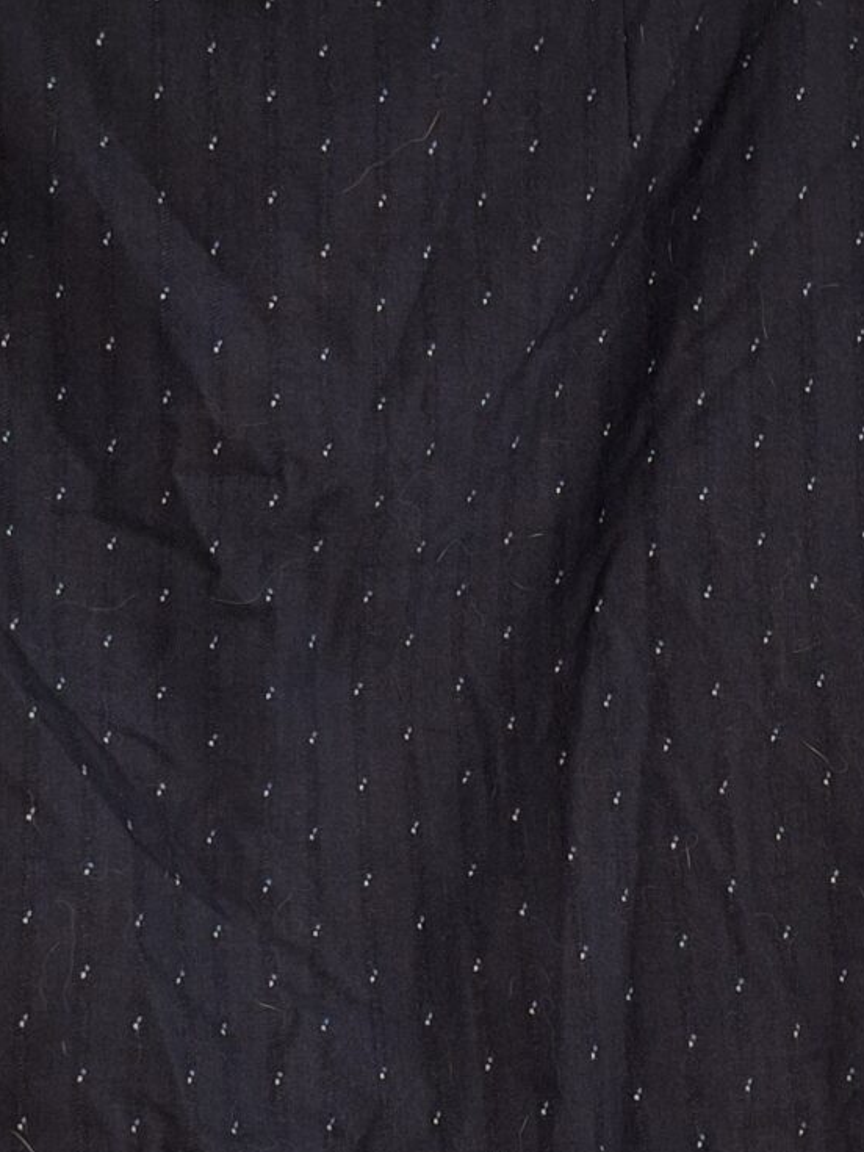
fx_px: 2130
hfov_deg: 22.8
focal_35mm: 64
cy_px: 800
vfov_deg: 30.0
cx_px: 297
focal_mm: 5.54
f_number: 1.8
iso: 320
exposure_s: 1/30
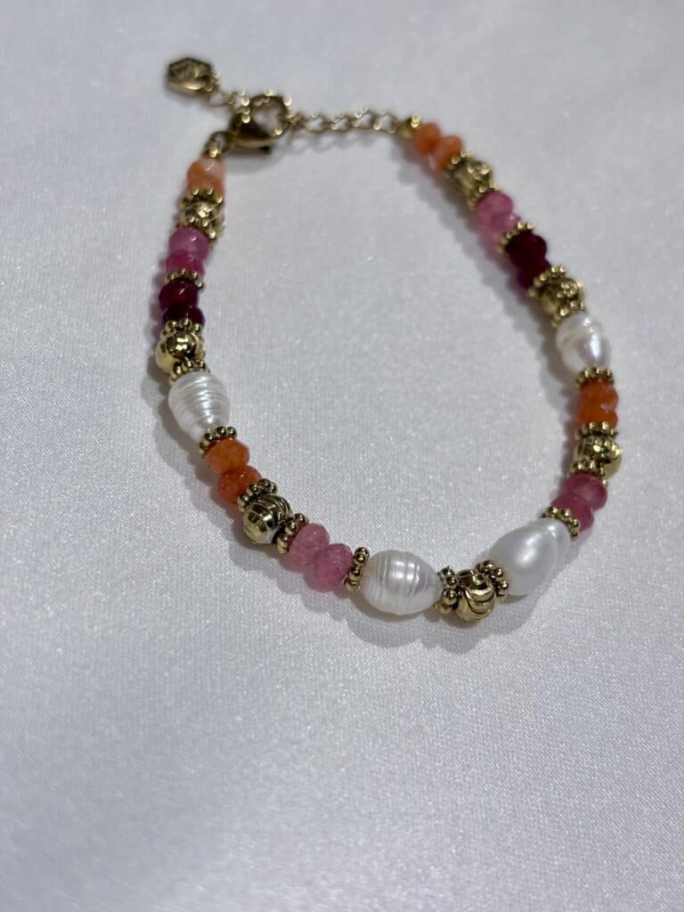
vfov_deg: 36.8
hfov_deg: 28.0
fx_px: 1370
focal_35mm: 52
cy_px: 456
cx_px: 342
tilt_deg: -54.1
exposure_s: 1/251
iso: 32
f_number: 1.6
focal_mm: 5.96
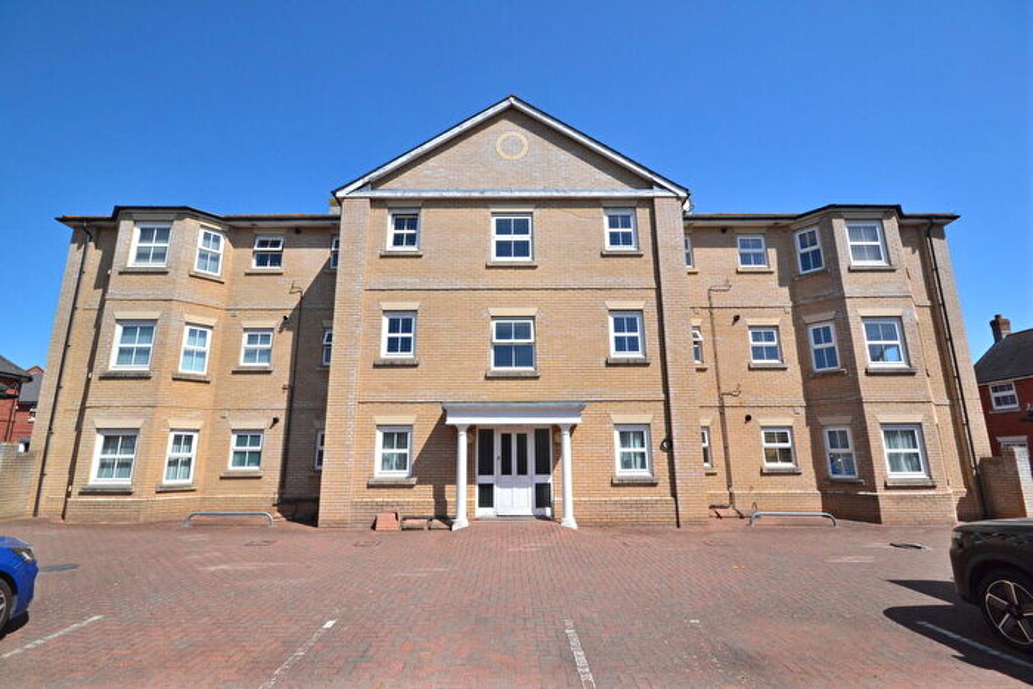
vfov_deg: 77.4
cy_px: 344
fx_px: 430
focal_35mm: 15
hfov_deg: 100.4
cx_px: 516
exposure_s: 1/500
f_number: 11
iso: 400
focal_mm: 10
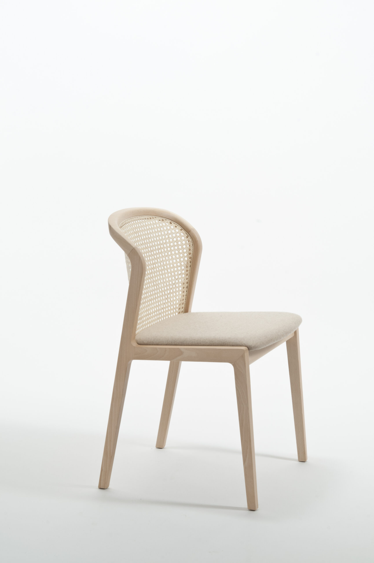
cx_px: 187
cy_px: 282
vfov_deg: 24.6
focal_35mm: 82
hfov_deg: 16.5
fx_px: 1289
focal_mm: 55
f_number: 16
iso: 200
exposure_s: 1/2
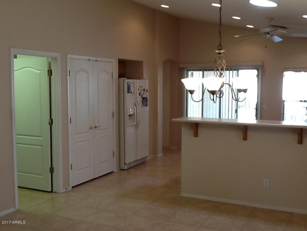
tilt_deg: -5.9
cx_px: 154
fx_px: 390
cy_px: 116
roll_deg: +1.5
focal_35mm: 44
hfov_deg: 42.9
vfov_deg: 32.9
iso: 40
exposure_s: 1/30
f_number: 2.4
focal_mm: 2.03
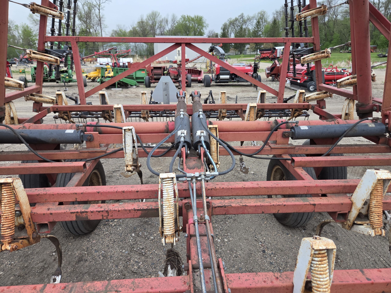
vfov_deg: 58.9
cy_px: 146
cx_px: 196
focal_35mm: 23
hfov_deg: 73.9
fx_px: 260
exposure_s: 1/180
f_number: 1.8
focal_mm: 5.4
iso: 125
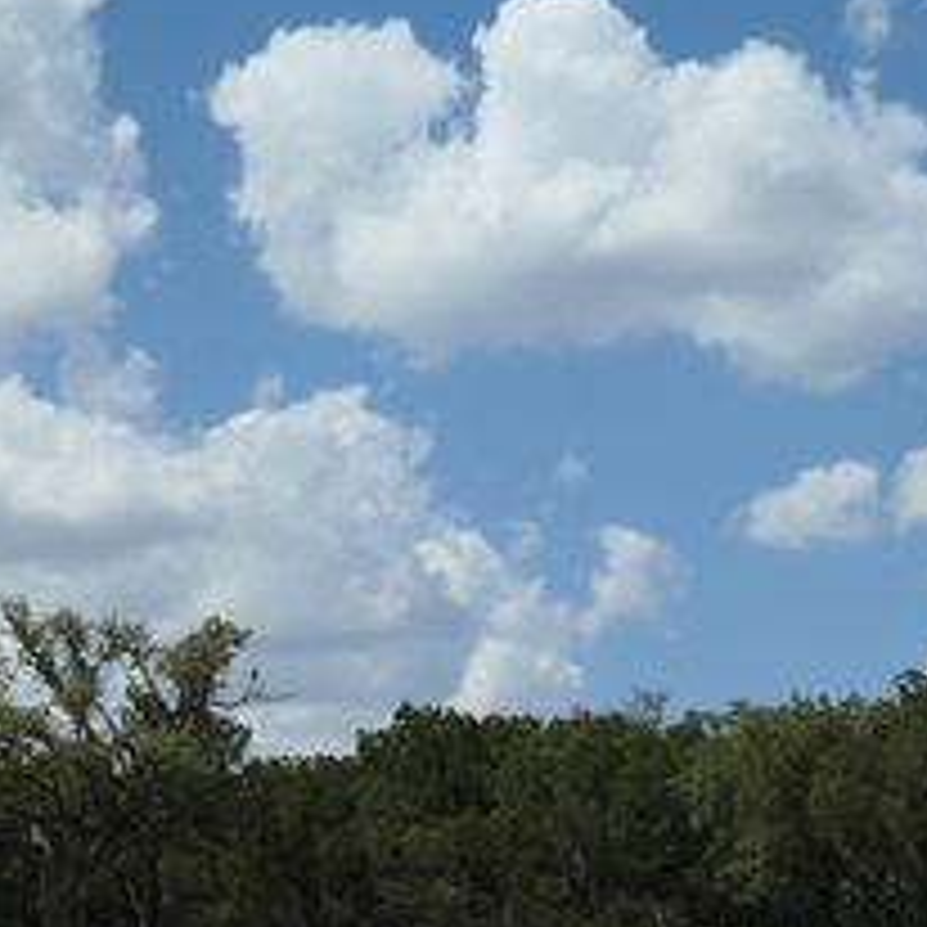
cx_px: 378
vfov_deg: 16.8
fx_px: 3121
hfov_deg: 16.9
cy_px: 686
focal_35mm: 103
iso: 200
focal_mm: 14.4
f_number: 8
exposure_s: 1/800
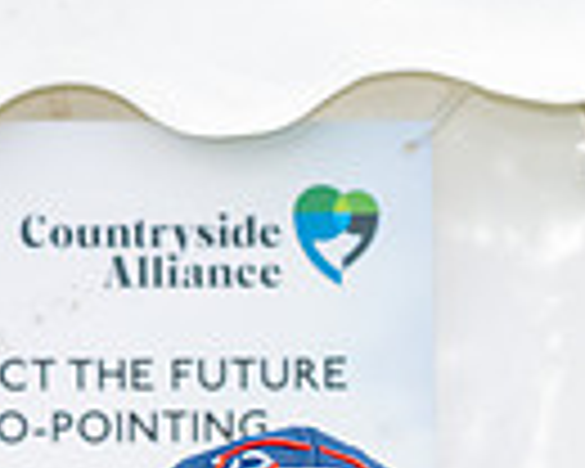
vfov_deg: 6.3
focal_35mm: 238
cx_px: 951
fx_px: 4121
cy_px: 986
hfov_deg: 7.9
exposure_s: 1/800
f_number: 5
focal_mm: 49
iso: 400
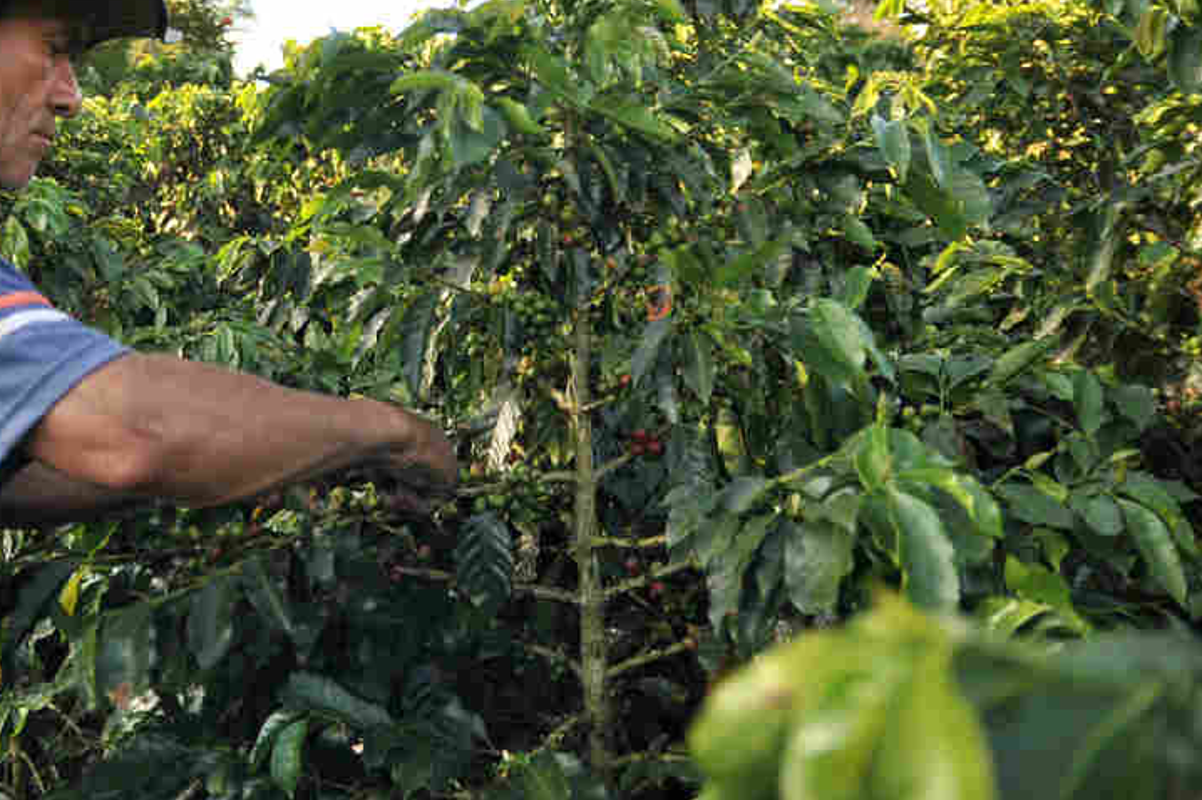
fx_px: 1235
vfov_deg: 35.6
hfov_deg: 50.8
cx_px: 383
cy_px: 267
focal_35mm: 37
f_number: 2.8
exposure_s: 1/160
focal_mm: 18
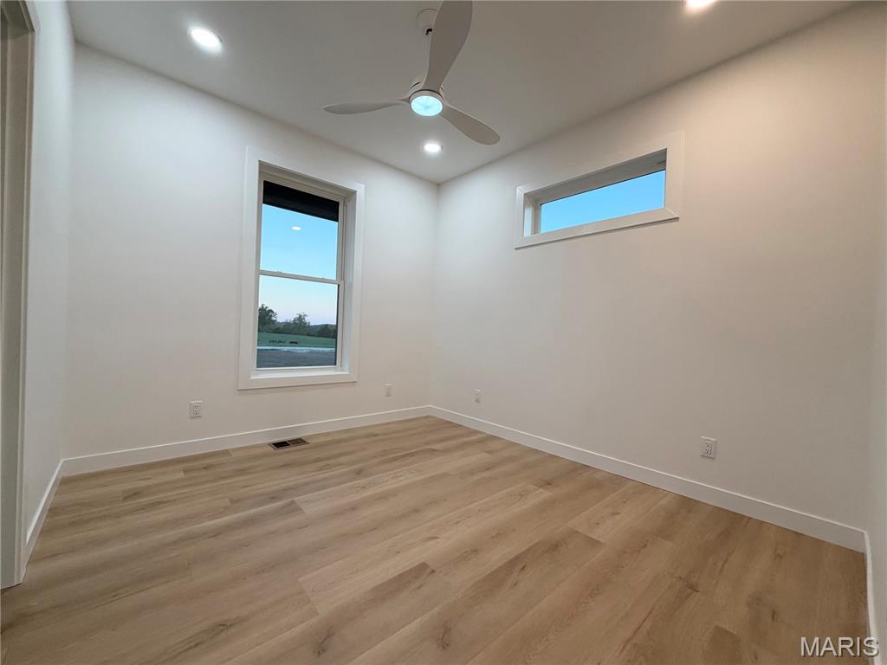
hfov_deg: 102.1
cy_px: 332
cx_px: 444
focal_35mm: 14
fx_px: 359
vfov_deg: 85.7
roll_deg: -1.9
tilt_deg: +0.4
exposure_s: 1/120
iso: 160
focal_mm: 2.22
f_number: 2.2
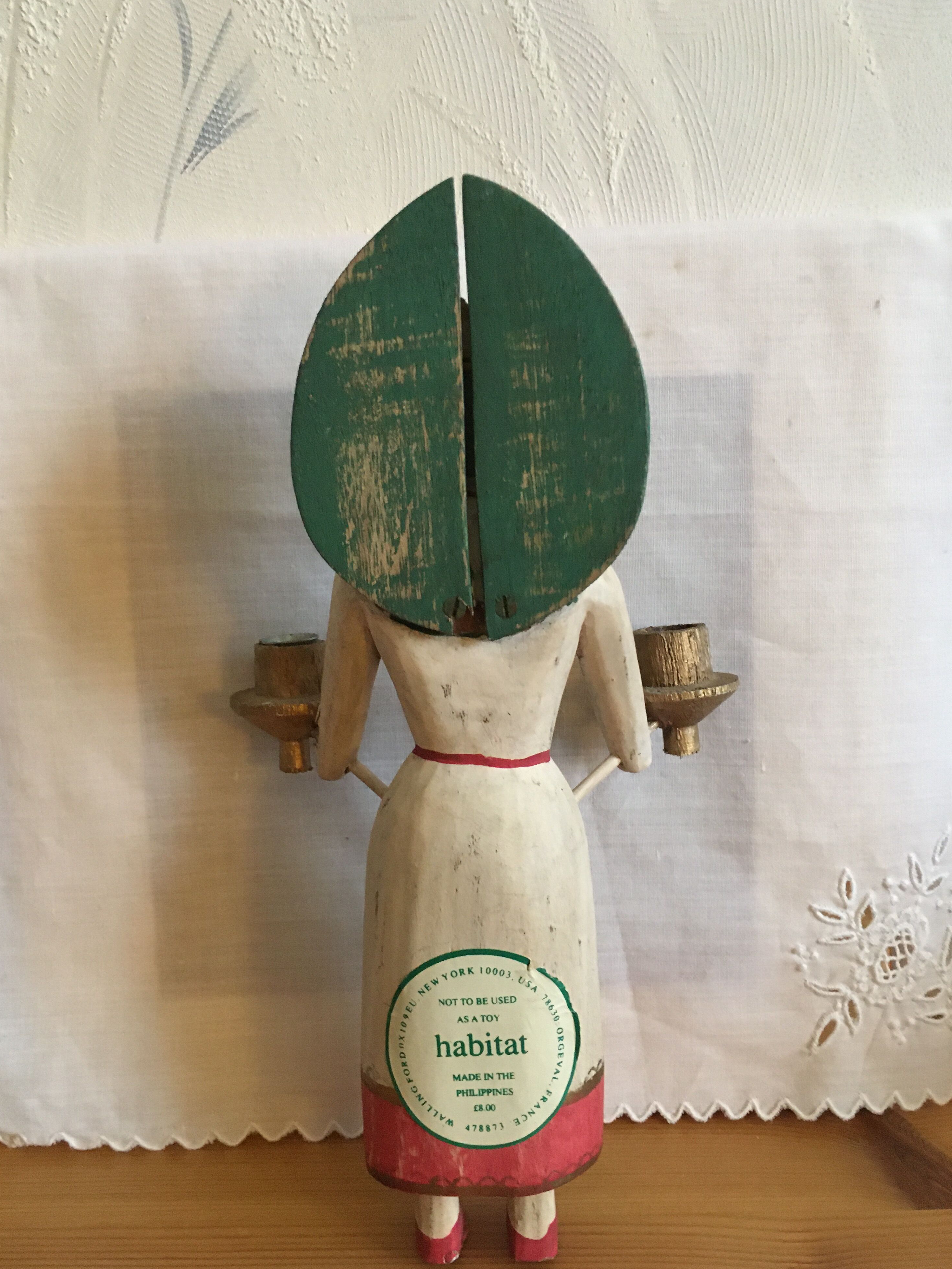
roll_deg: +1.2
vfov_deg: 60.0
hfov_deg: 46.8
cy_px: 633
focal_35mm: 30
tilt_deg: -18.3
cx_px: 481
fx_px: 1100
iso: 250
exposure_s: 1/17
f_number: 2.2
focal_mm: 4.15
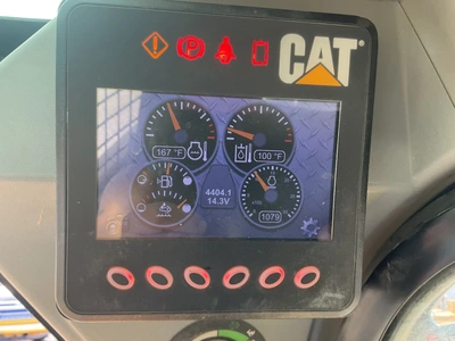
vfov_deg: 48.2
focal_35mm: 29
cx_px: 228
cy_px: 170
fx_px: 381
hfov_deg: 61.7
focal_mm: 3
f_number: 1.8
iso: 50
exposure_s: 1/122
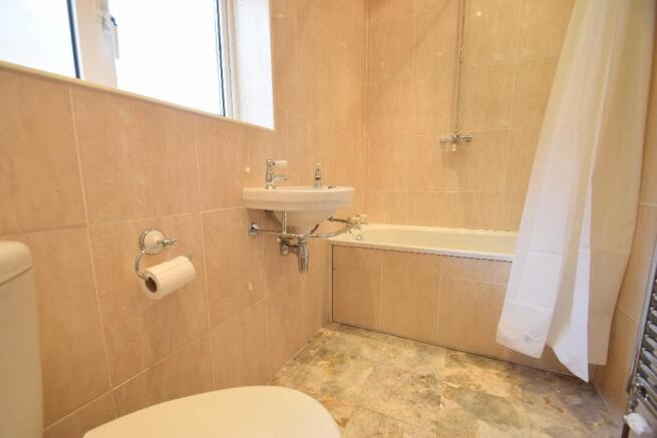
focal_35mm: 15
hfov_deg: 100.4
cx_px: 328
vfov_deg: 77.4
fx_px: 274
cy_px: 219
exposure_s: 1/80
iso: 400
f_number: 4.5
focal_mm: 10
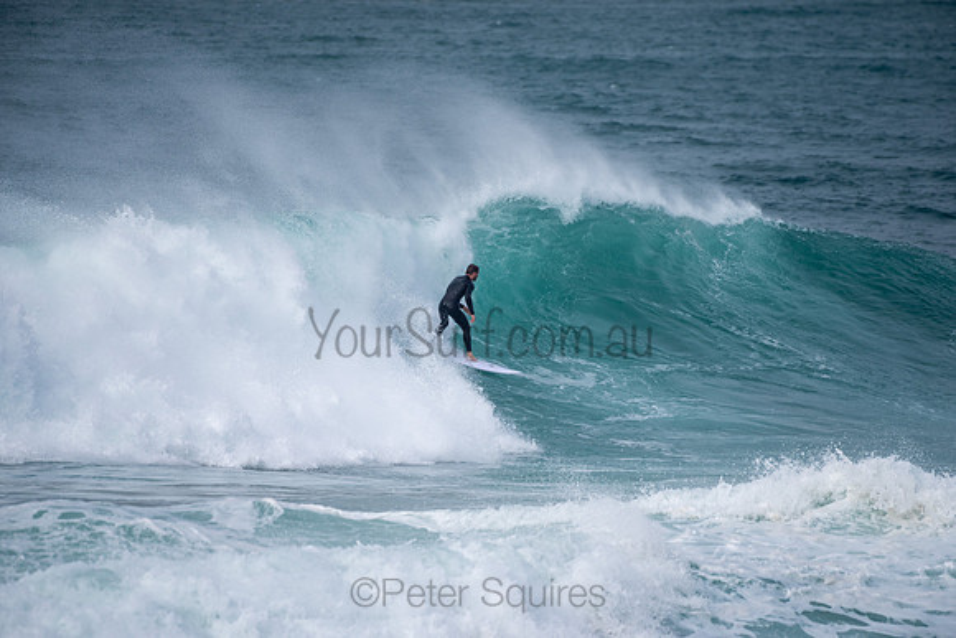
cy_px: 319
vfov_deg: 2.6
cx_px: 478
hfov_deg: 3.8
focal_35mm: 539
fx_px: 14305
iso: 110
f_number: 5.6
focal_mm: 500
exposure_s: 1/1000
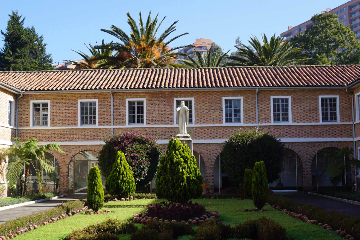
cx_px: 183
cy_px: 122
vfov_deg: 25.6
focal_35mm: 53
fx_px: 528
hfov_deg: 37.7
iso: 100
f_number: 9
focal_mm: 23
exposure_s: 1/100
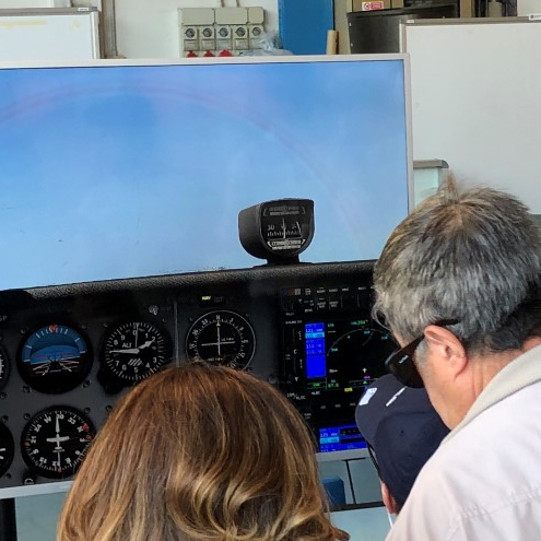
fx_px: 1768
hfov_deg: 17.3
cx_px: 387
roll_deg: +1.5
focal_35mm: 100
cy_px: 242
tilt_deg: -7.3
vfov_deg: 17.4
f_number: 1.8
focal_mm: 4
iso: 25
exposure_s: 1/33
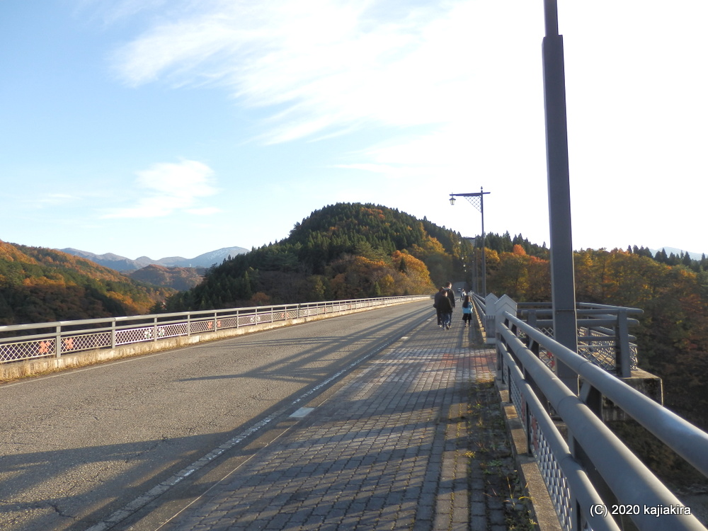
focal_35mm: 25
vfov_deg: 54.9
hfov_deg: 69.4
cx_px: 354
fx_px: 511
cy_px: 266
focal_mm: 4.5
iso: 80
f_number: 3
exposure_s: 1/400
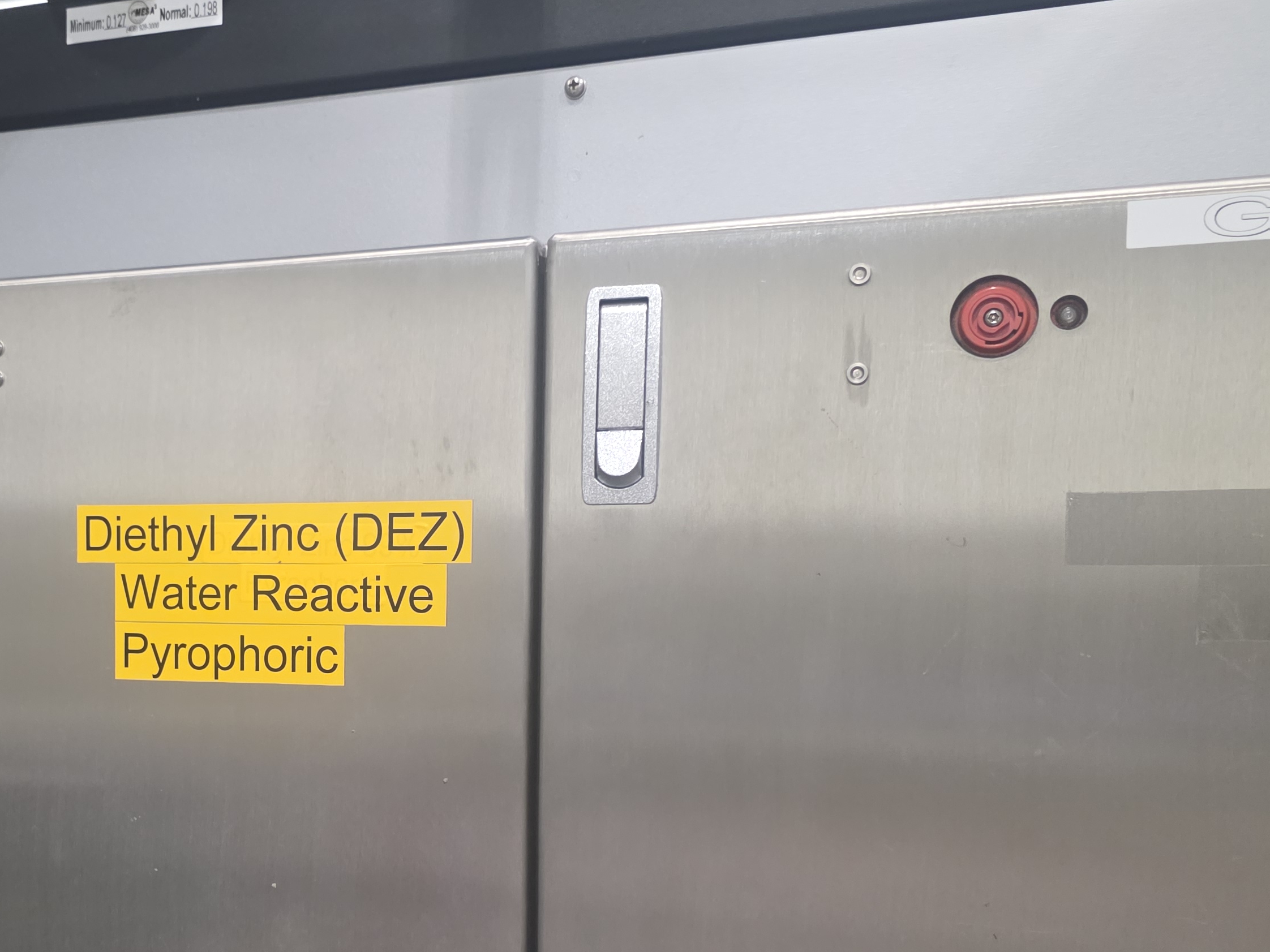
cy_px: 700
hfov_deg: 44.7
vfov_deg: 34.5
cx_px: 364
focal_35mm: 41
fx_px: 1504
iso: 800
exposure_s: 1/120
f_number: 1.7
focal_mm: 6.3
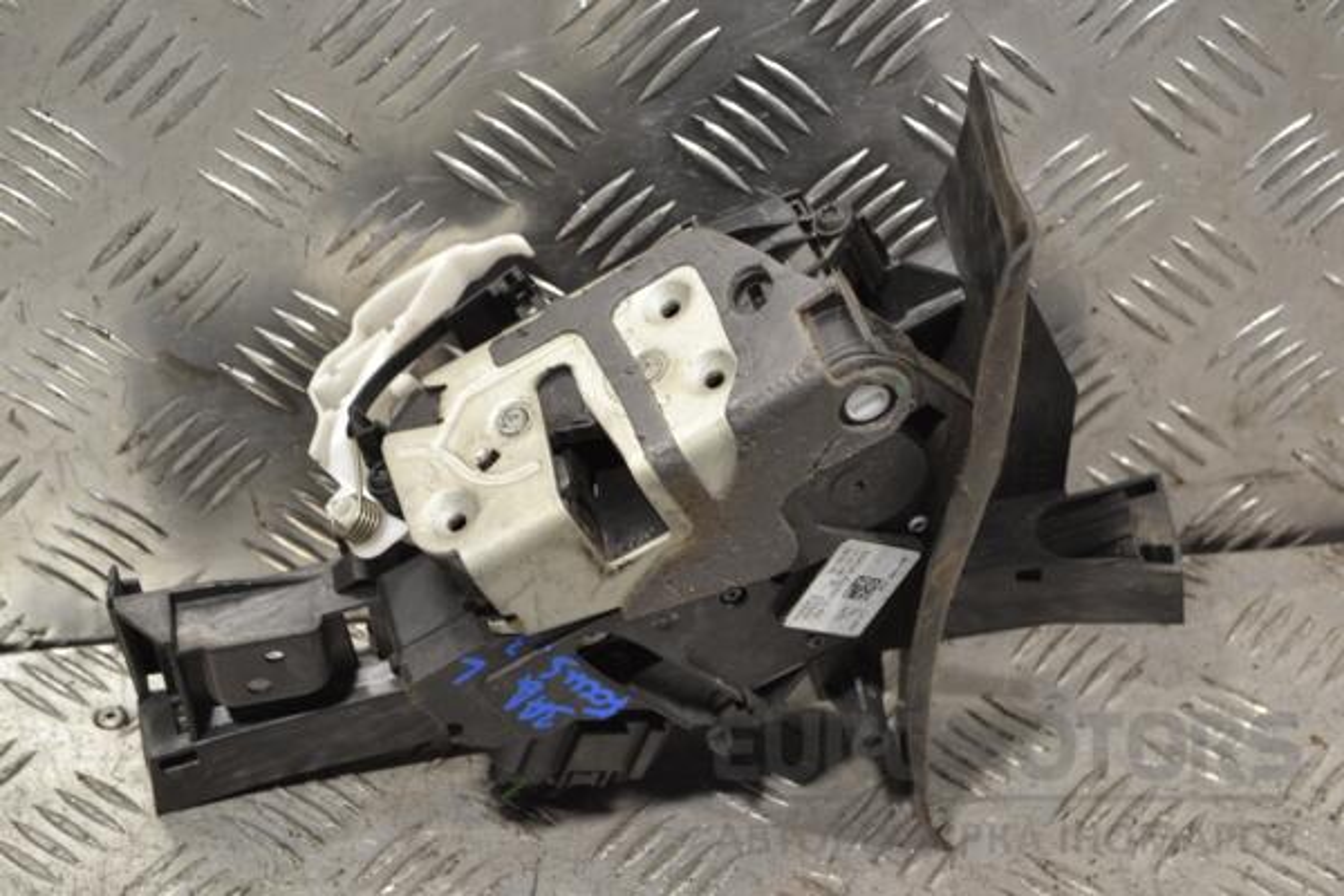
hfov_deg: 24.6
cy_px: 448
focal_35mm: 82
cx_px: 672
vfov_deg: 16.6
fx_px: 3080
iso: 400
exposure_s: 1/40
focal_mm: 55
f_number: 5.6
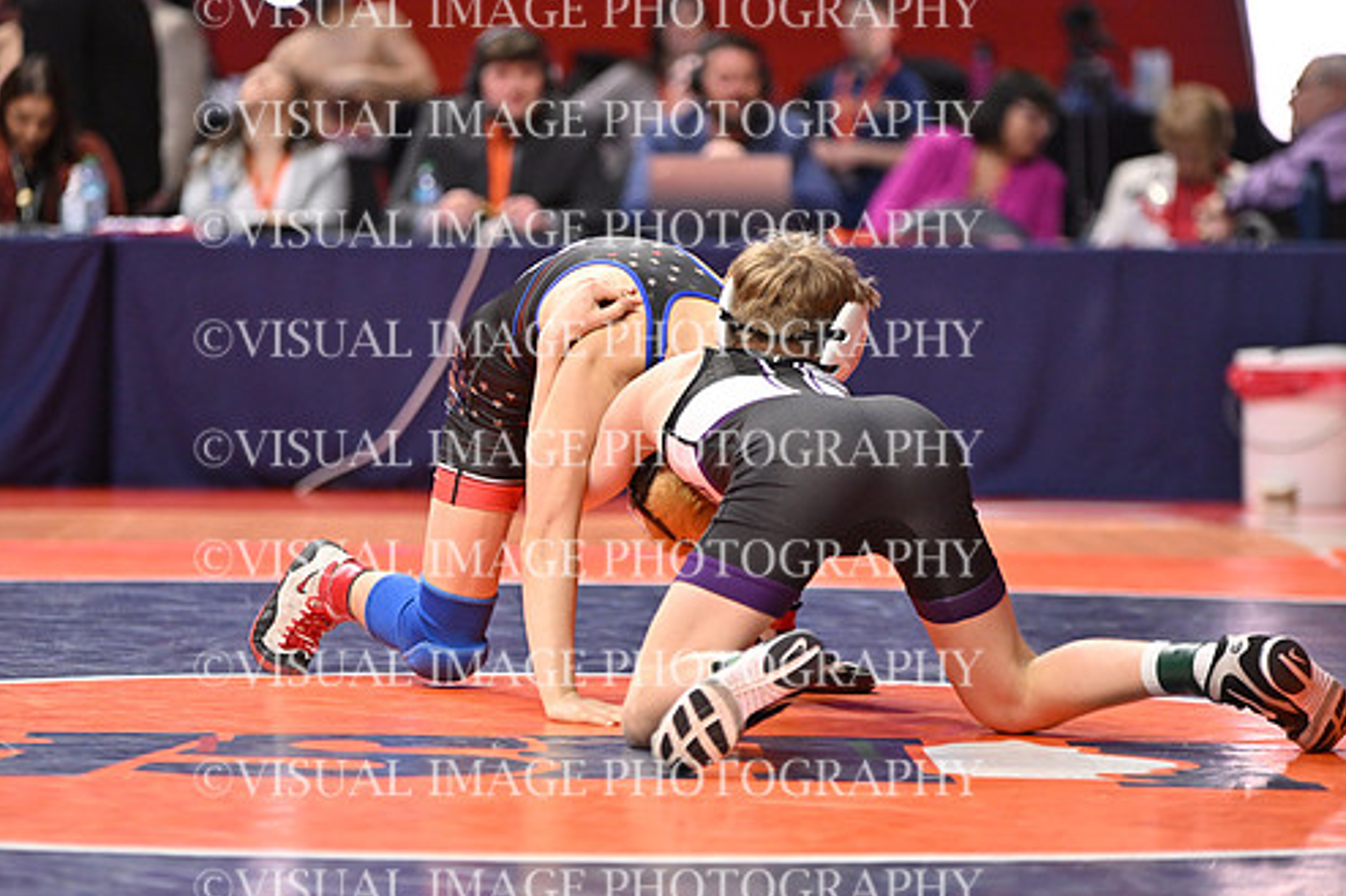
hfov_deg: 10.9
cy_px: 394
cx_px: 589
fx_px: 7026
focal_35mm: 188
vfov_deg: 7.3
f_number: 2.8
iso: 2000
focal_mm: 160
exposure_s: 1/1250
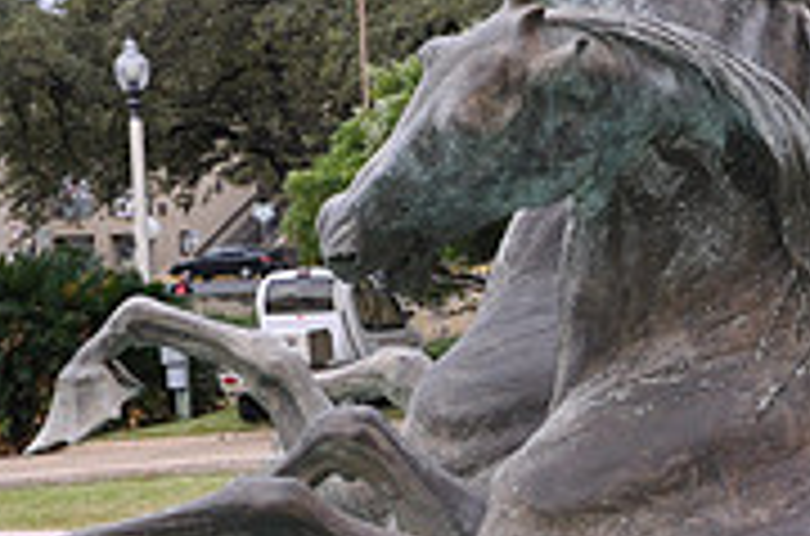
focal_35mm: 155
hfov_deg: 12.9
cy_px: 340
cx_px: 981
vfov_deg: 8.8
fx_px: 3478
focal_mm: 32
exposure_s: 1/40
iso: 200
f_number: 6.3
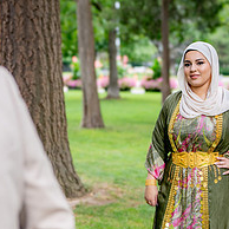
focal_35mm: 89
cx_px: 34
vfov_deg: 19.4
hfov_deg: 19.2
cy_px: 162
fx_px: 666
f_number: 2
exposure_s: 1/1000
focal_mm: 35
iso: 200
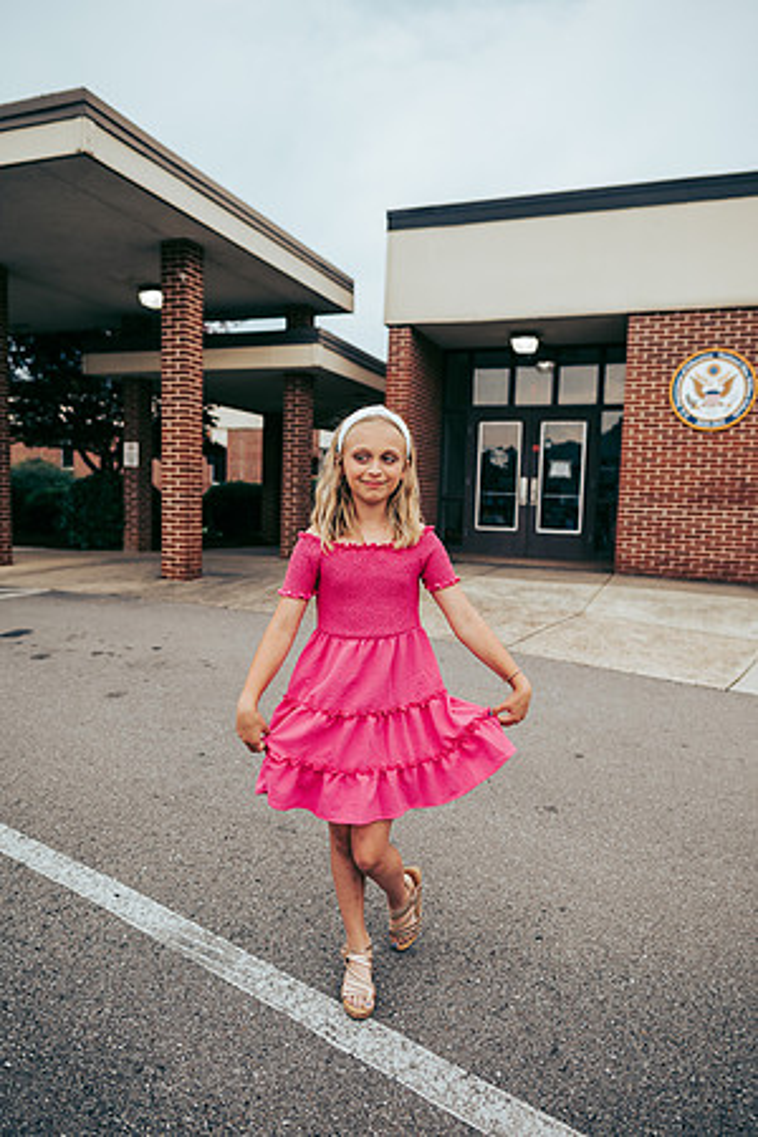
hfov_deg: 53.1
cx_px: 379
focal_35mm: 24
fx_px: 758
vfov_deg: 73.7
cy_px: 568
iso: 250
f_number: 2.8
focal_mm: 24
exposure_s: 1/400
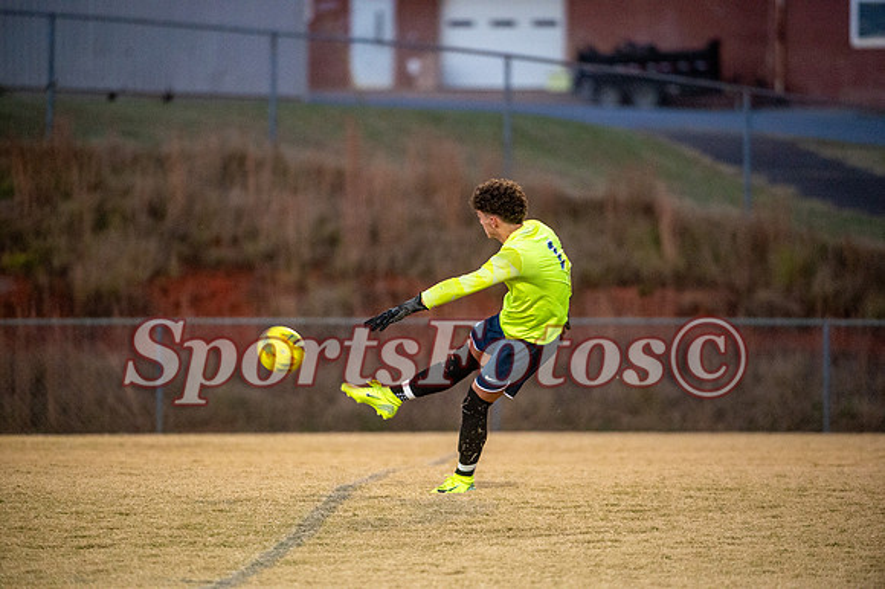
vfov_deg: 4.2
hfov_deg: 6.2
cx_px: 442
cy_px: 294
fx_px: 8108
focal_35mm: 330
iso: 5000
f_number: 4
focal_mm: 330
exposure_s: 1/1000
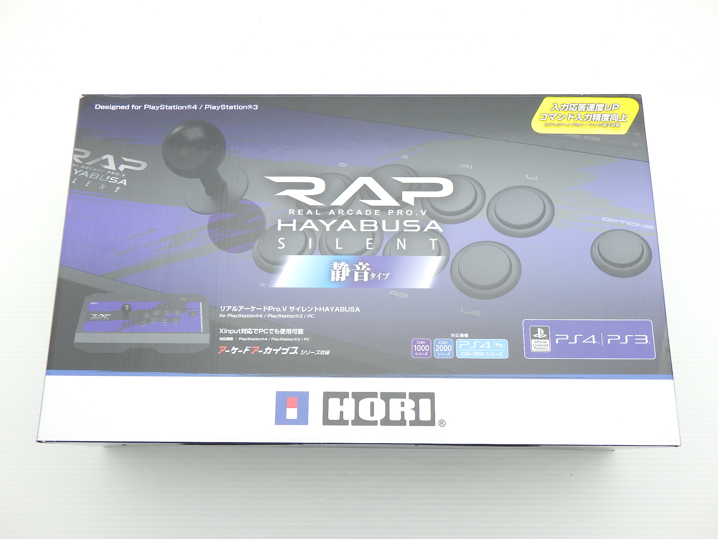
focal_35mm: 34
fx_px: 705
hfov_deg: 54.0
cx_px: 359
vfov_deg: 41.8
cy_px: 270
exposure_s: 1/100
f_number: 3.8
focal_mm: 6.1
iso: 200
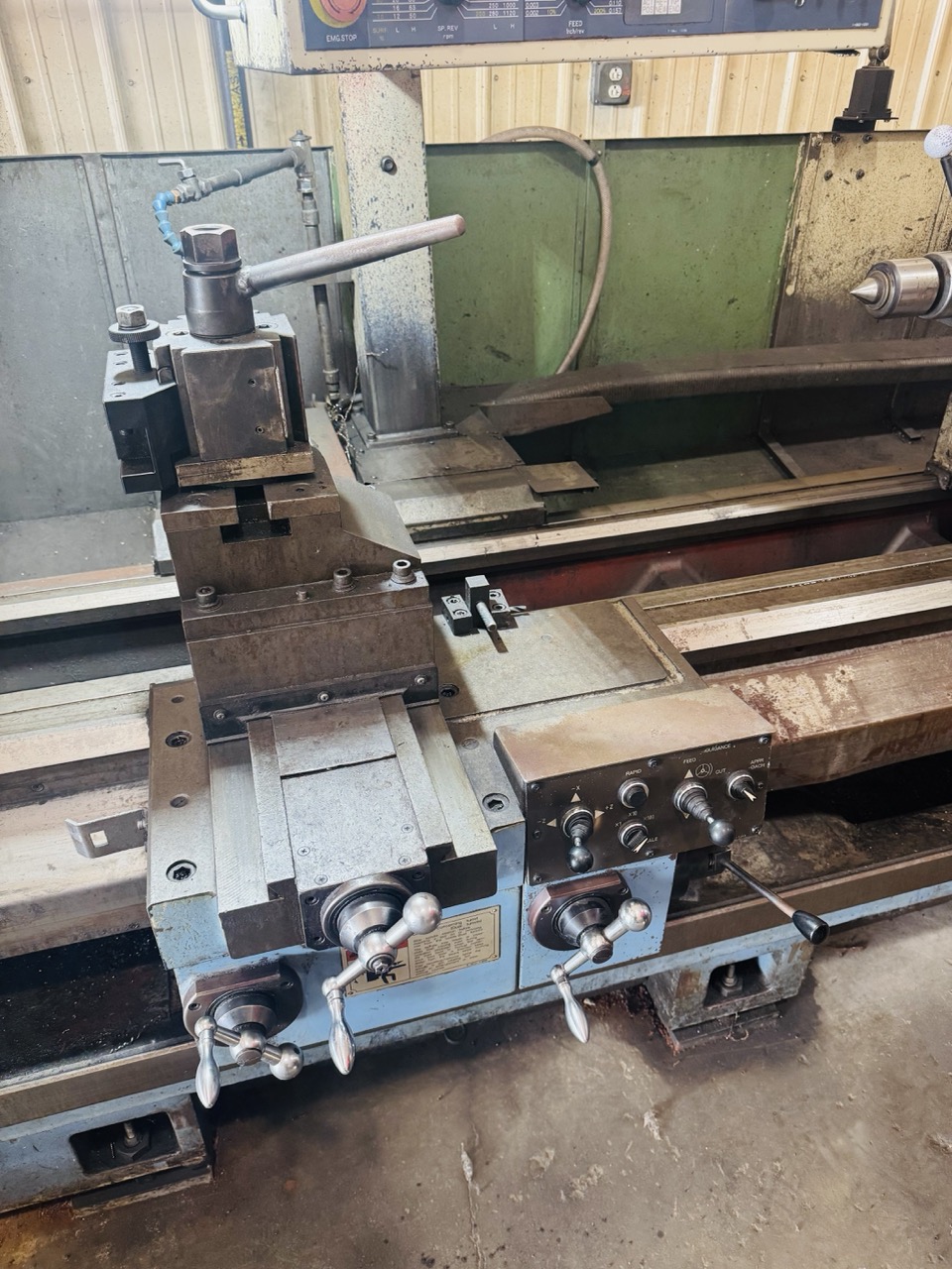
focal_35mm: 24
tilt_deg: -34.1
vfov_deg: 71.6
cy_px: 634
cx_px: 476
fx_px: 880
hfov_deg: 56.8
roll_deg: +0.1
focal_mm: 6.76
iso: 200
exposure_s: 1/120
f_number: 1.78
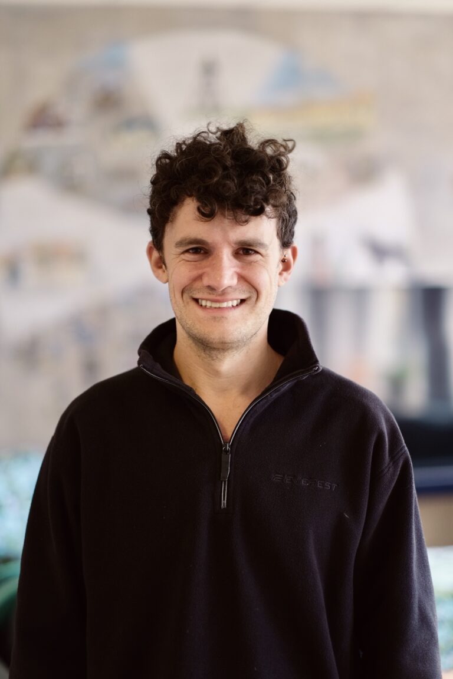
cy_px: 340
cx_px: 226
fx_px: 1585
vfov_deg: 24.2
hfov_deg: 16.3
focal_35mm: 84
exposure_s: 1/75
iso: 160
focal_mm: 56
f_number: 1.2
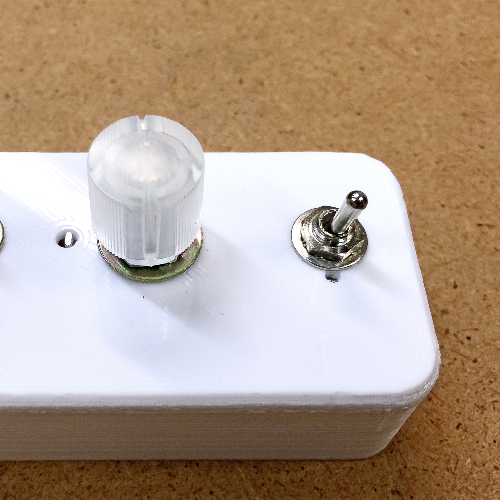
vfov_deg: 39.9
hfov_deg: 39.4
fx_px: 686
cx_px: 157
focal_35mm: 42
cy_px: 296
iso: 40
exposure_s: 1/30
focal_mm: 4.15
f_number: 2.2
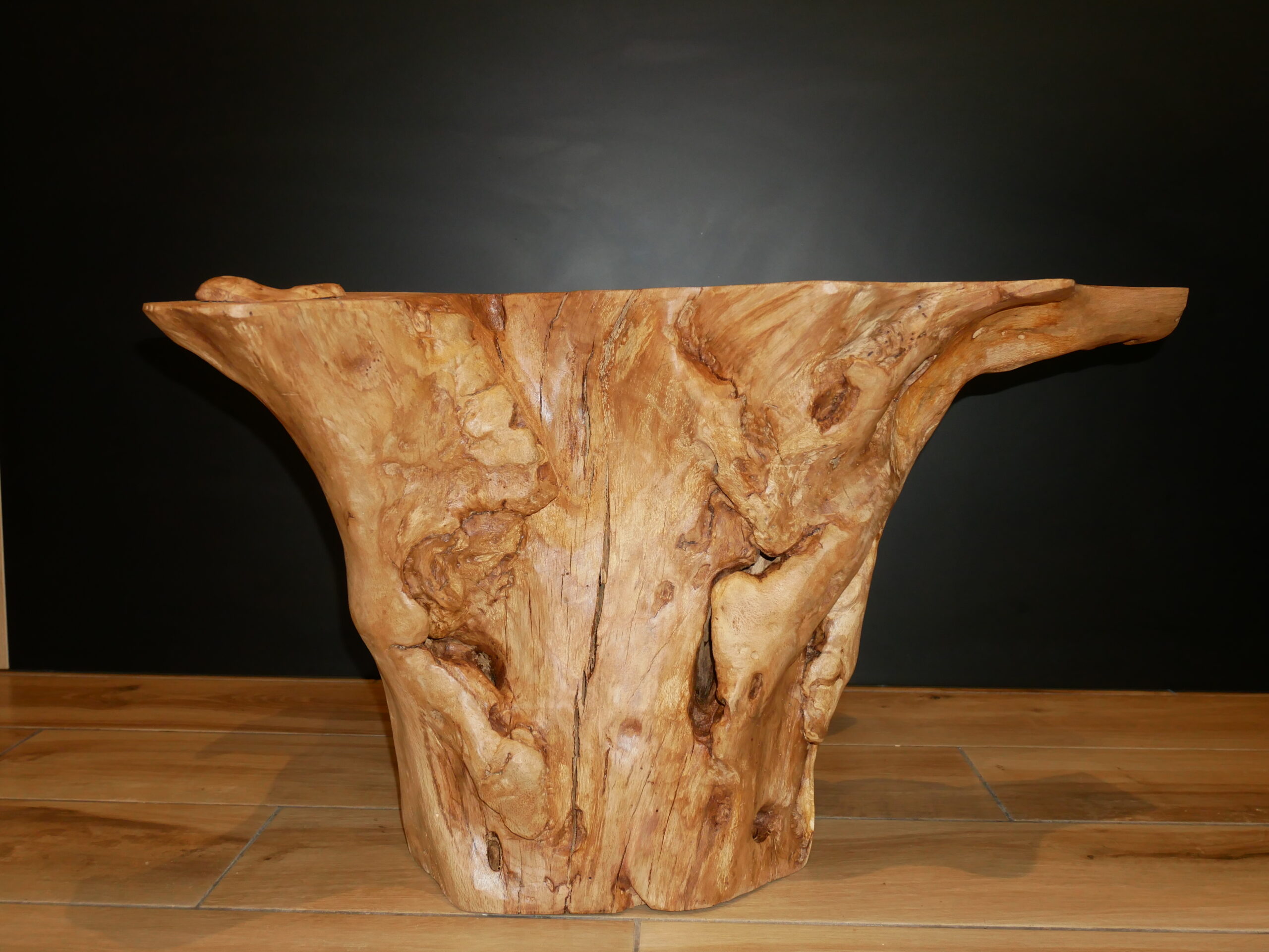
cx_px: 634
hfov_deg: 56.8
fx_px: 1174
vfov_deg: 44.2
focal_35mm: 32
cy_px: 476
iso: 800
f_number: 4
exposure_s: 1/60
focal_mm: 16
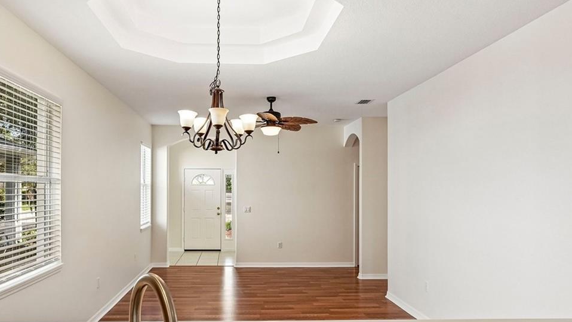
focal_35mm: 28
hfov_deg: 67.6
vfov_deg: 41.4
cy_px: 184
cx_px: 244
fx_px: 425
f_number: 8
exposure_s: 1/50
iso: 400
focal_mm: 16
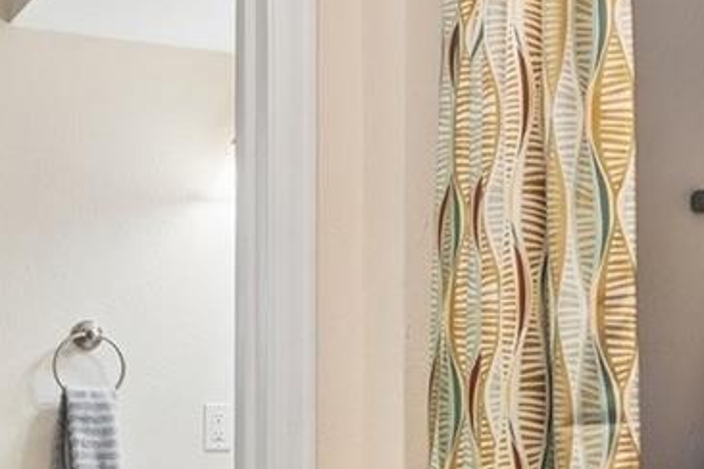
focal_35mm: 72
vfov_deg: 18.5
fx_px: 1412
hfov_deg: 27.4
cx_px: 577
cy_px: 429
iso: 400
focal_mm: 11
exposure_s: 1/30
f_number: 8
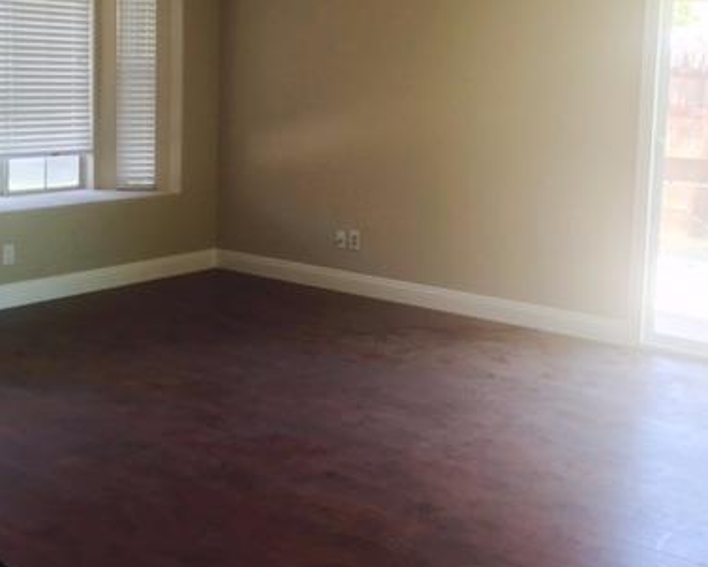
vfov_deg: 31.2
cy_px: 175
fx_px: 1006
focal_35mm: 48
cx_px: 447
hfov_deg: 38.5
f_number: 2.2
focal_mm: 4.15
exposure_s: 1/30
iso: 32
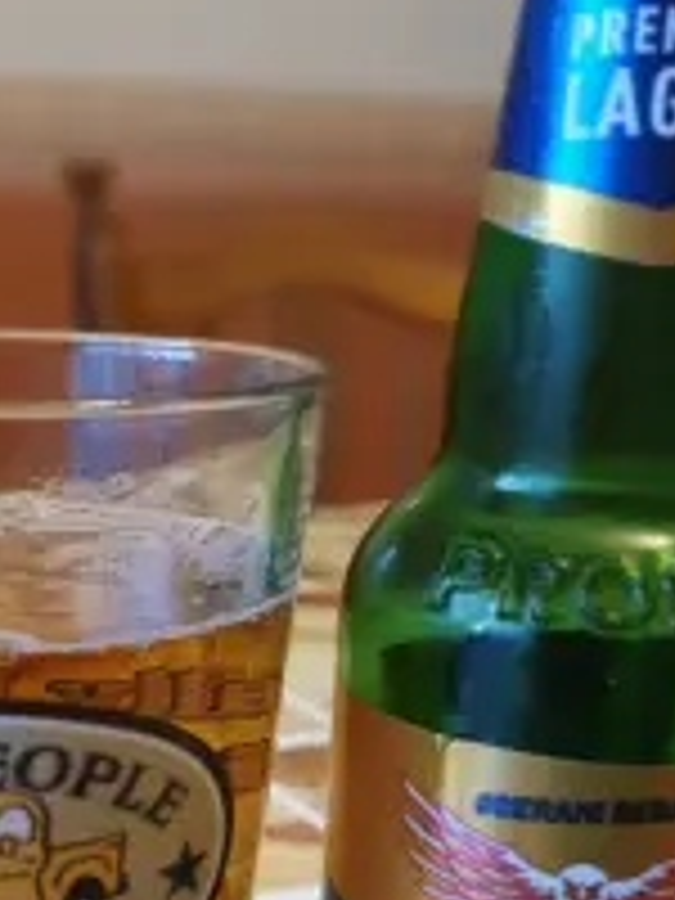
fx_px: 1352
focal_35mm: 52
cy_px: 662
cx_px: 162
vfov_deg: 36.1
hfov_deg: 27.6
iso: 400
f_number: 1.5
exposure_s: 1/33
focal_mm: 4.32
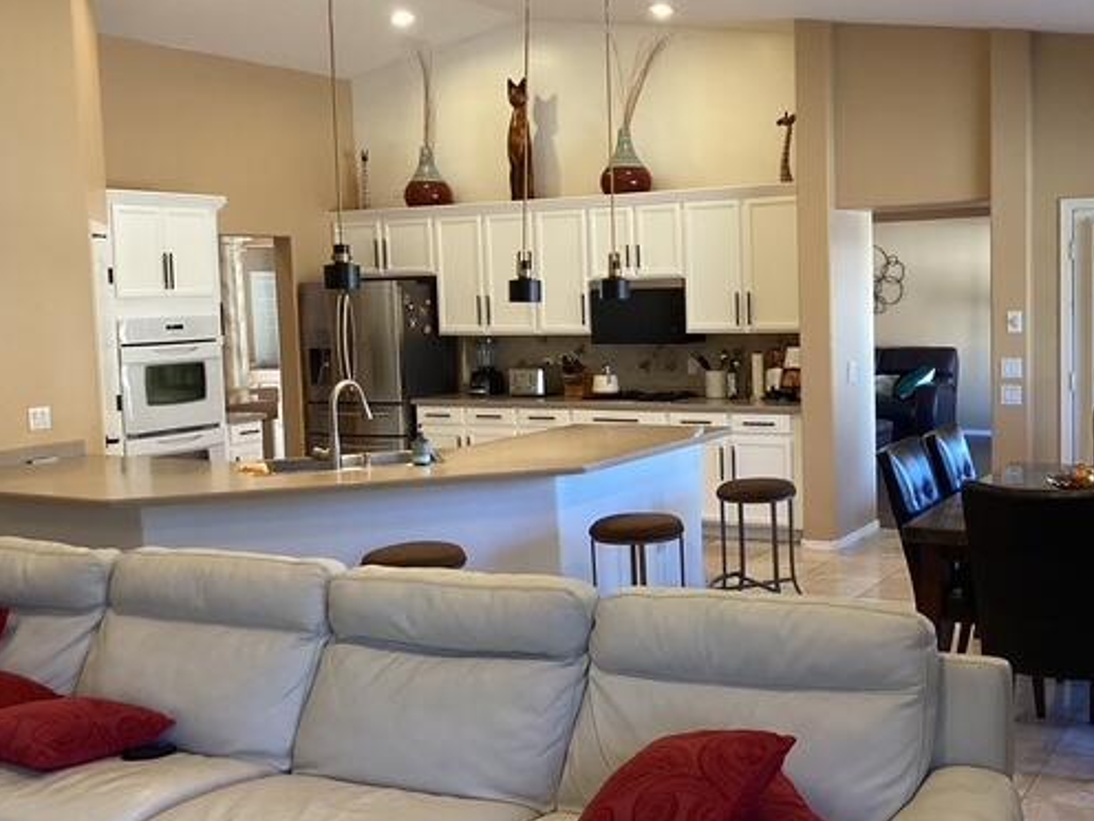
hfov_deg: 46.4
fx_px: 1264
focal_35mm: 40
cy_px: 386
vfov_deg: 35.9
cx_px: 688
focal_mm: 3.3
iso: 160
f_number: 2.4
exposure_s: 1/60
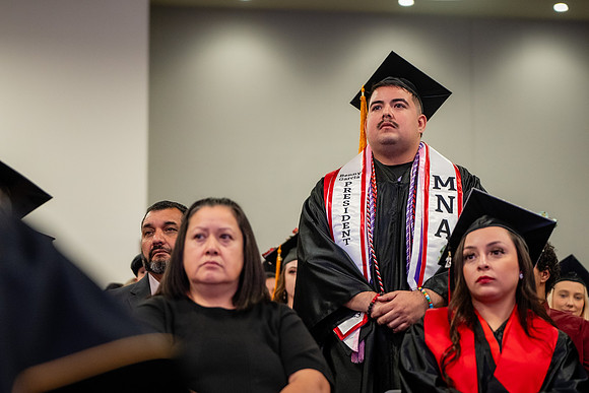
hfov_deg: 24.0
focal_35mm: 84
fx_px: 1383
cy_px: 190
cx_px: 283
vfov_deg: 16.2
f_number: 2.8
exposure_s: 1/200
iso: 2500
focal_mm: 77
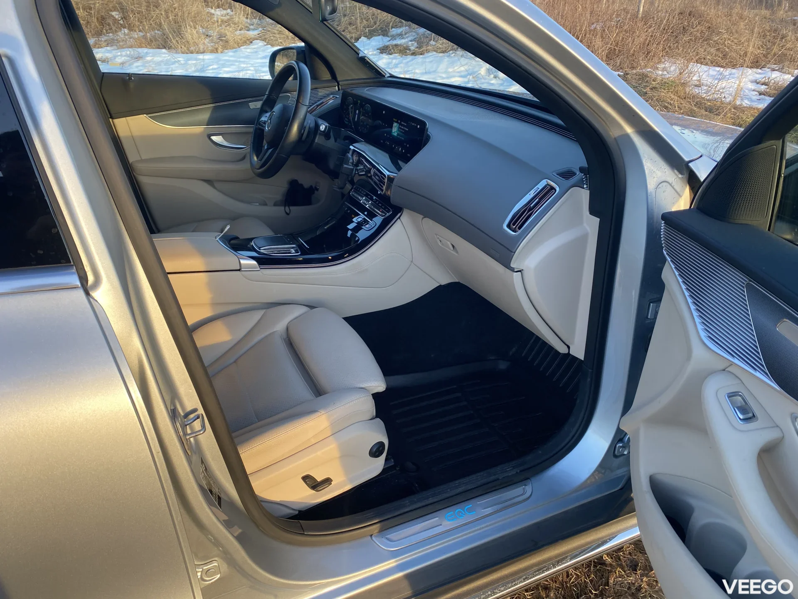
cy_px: 300
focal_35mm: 26
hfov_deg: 67.3
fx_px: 599
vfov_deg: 53.1
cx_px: 399
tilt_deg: -27.7
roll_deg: -1.9
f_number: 1.8
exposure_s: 1/122
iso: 32
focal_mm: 4.25
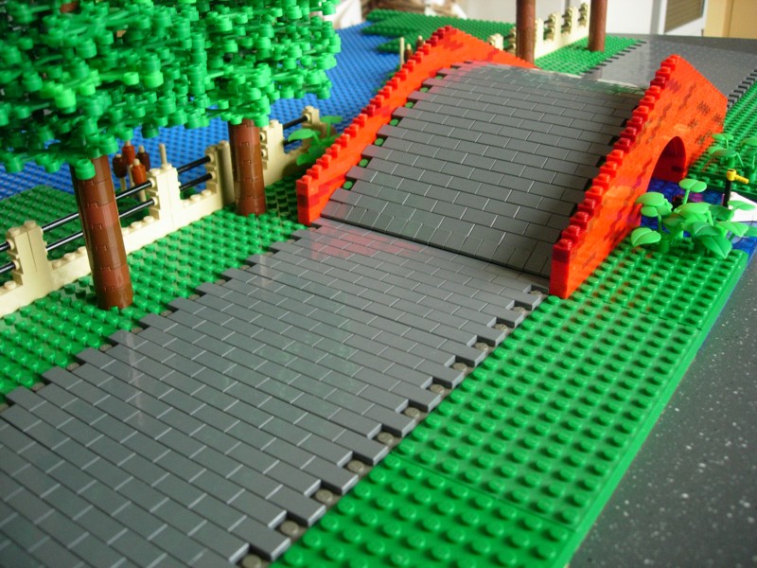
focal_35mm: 38
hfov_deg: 49.0
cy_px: 284
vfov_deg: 37.7
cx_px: 378
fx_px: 831
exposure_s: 1/32
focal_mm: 7.8
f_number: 2.8
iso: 183
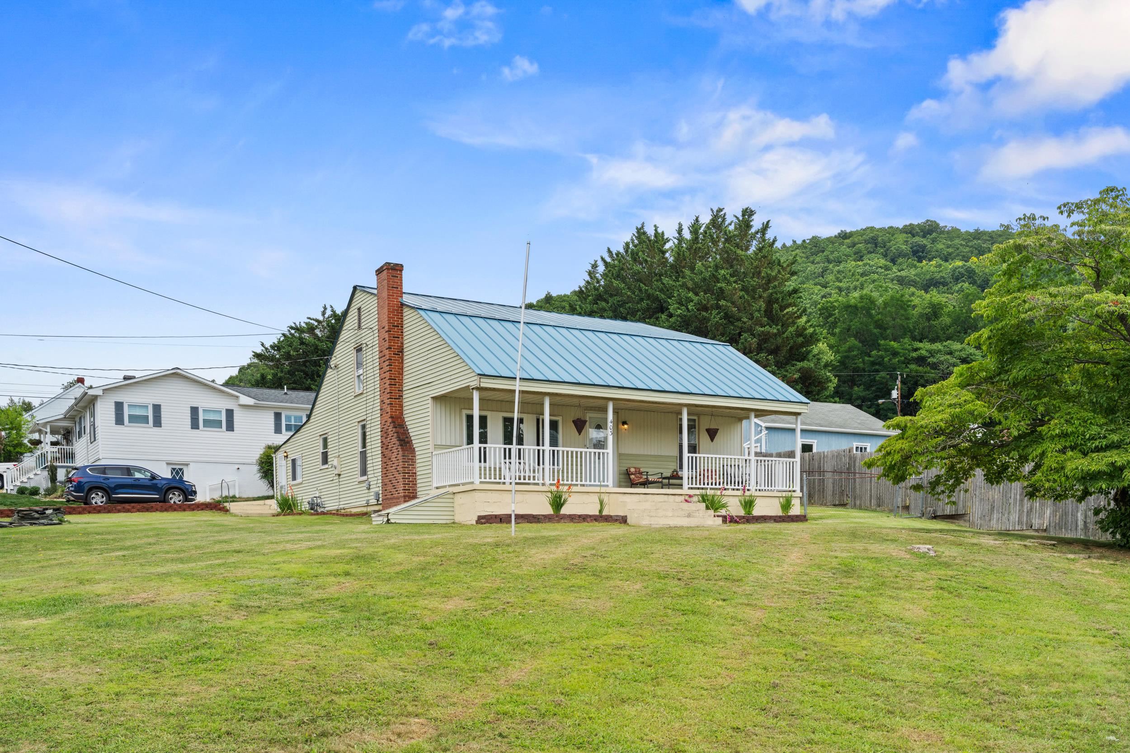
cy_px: 376
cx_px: 565
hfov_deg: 59.3
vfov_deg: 41.6
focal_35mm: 32
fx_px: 992
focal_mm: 31.6
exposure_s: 1/320
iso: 400
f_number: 8
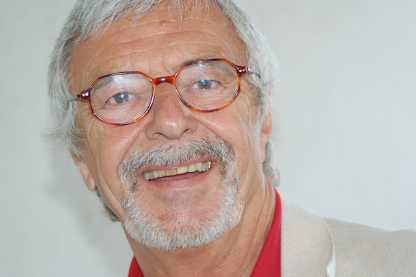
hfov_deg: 13.0
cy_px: 138
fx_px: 1819
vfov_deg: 8.7
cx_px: 208
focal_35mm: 158
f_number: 5.6
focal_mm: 105
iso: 400
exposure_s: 1/60
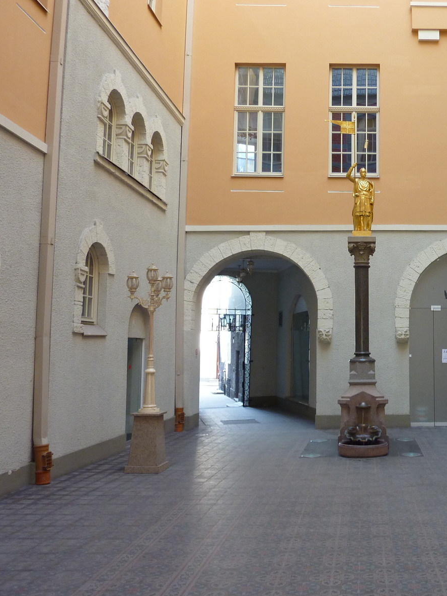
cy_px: 295
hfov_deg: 39.5
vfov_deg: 54.0
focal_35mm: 34
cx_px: 380
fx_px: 585
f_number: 3.3
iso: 160
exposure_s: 1/30
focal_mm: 4.1
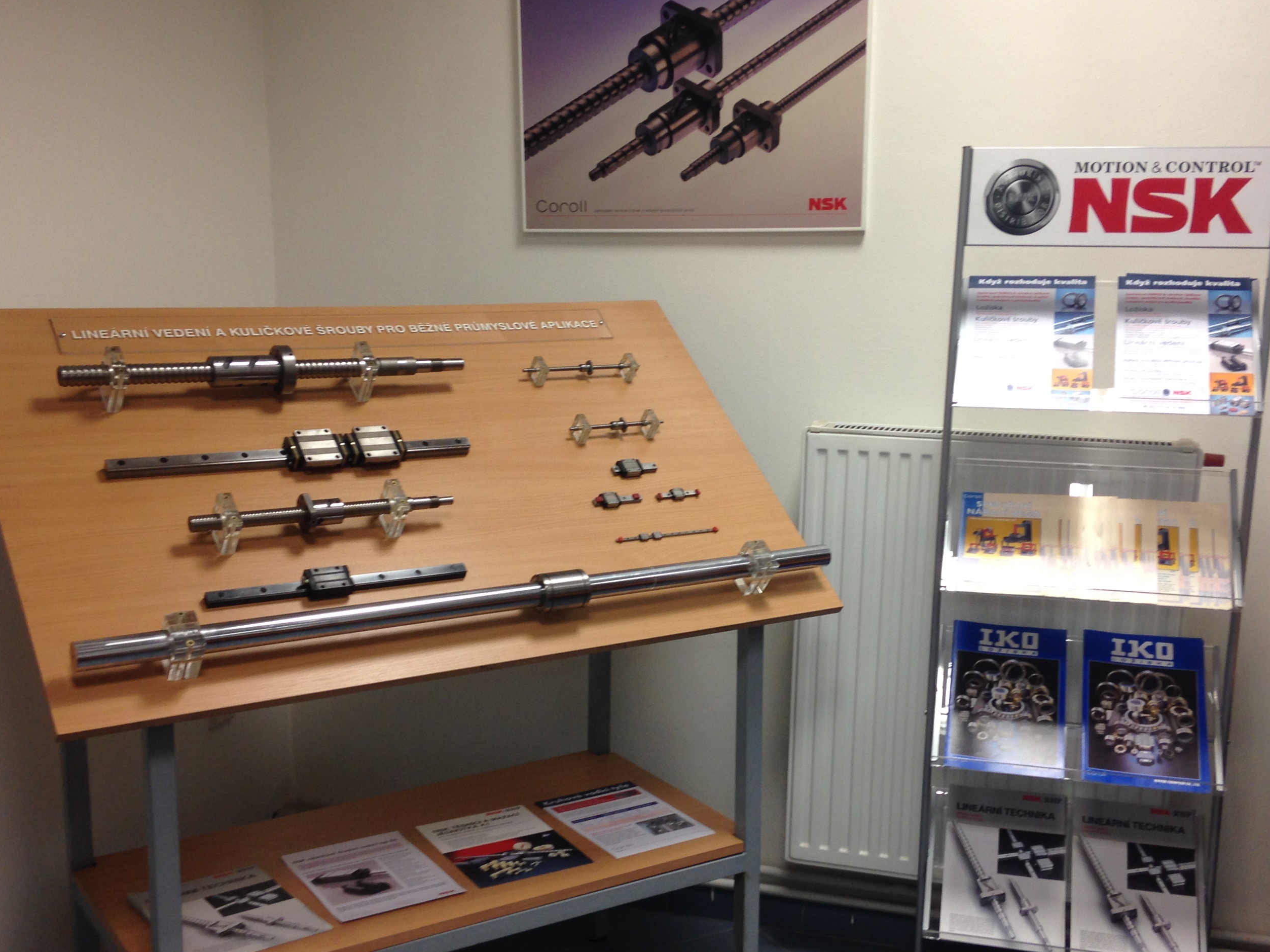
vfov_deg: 33.5
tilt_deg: -13.1
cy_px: 541
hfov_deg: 43.8
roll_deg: +0.1
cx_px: 662
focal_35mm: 43
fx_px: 1578
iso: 50
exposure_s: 1/20
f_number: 2.4
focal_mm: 4.12
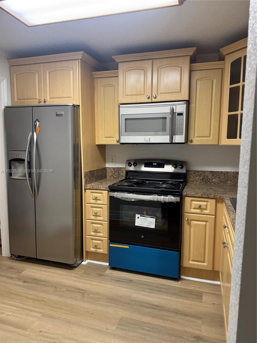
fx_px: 238
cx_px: 128
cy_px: 172
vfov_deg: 71.6
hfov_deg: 56.8
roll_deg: -1.3
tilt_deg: -6.1
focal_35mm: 24
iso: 100
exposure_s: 1/60
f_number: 1.78
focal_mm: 6.76
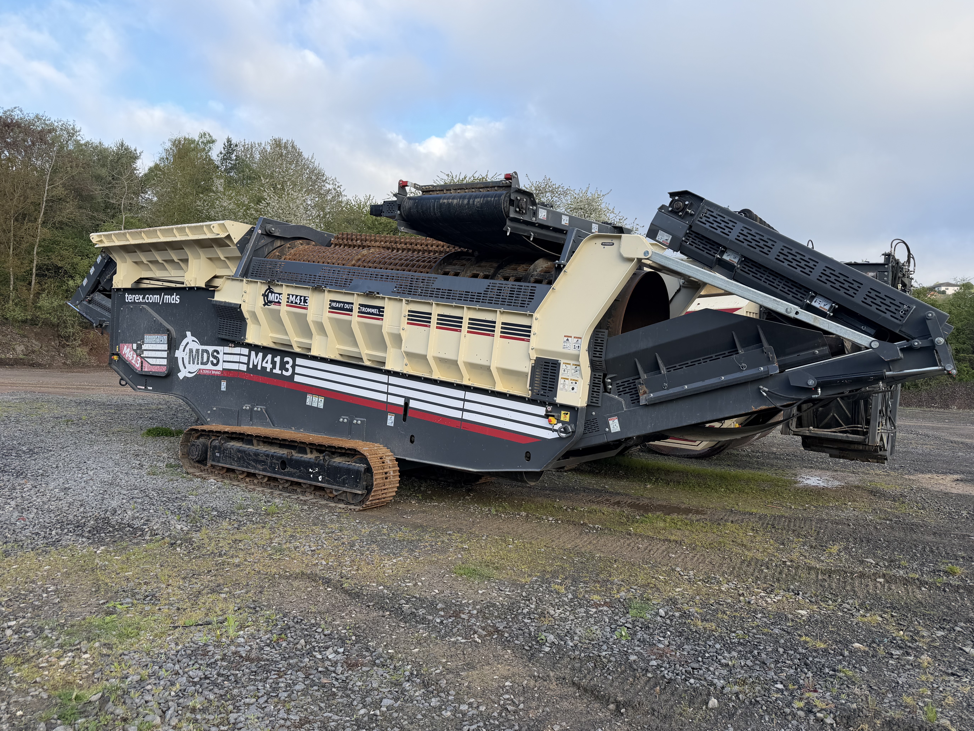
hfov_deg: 69.4
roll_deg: -0.3
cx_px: 496
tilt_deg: -1.1
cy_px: 354
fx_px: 703
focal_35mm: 25
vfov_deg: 54.9
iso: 80
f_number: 1.78
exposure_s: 1/1139
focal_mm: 6.76
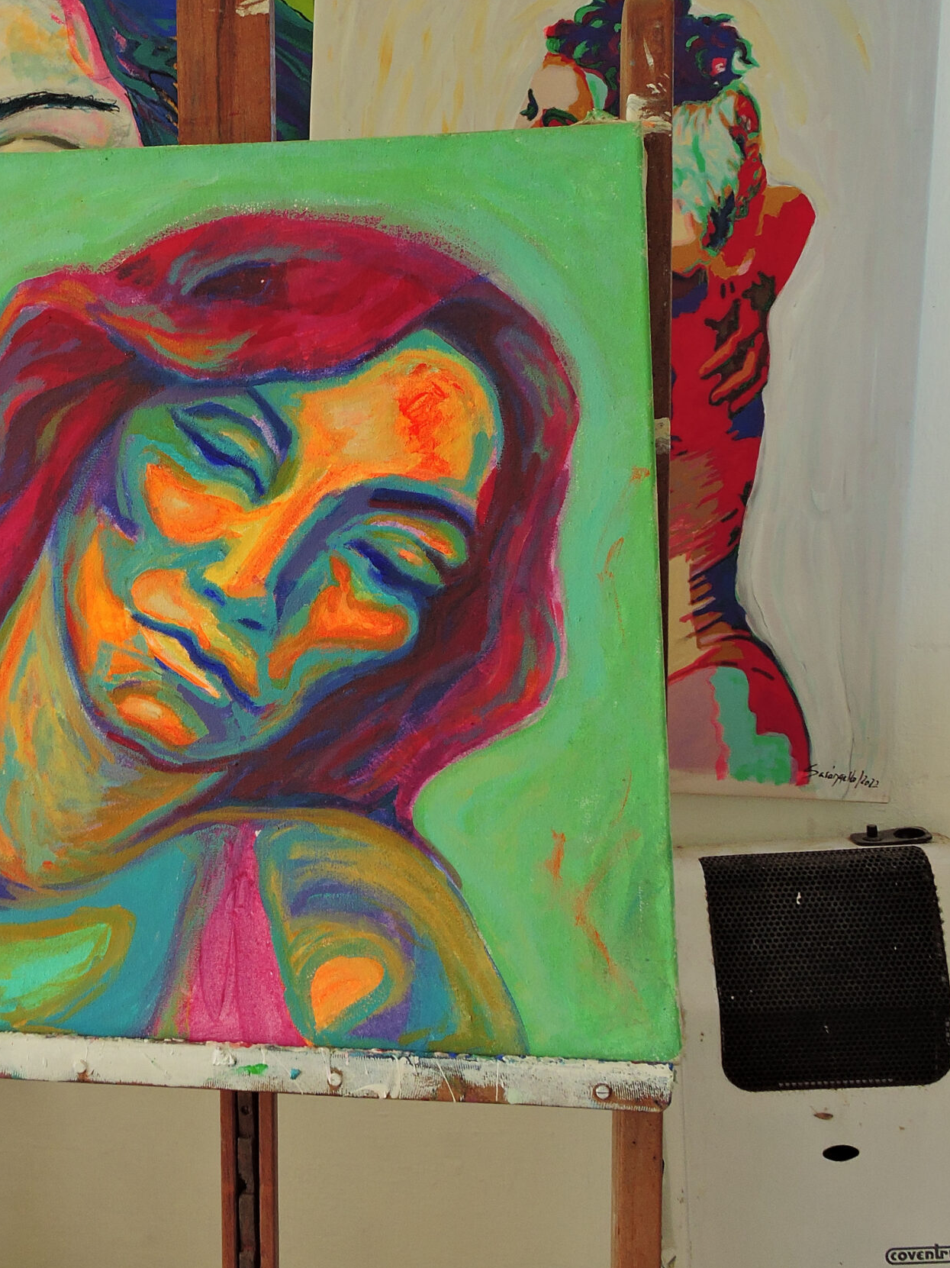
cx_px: 295
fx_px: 1354
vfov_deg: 50.1
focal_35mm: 37
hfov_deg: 38.1
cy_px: 594
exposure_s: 1/50
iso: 100
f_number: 4.2
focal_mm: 4.3
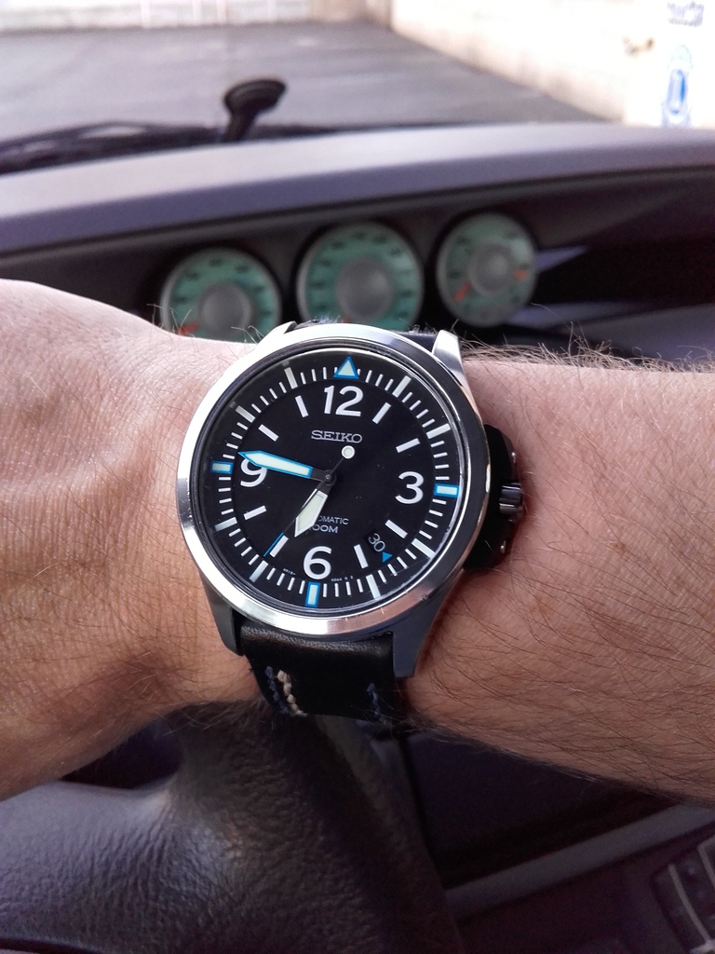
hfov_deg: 45.4
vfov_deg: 58.4
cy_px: 477
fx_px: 854
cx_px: 358
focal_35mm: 31
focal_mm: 3.3
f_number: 2.2
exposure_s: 1/33
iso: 90
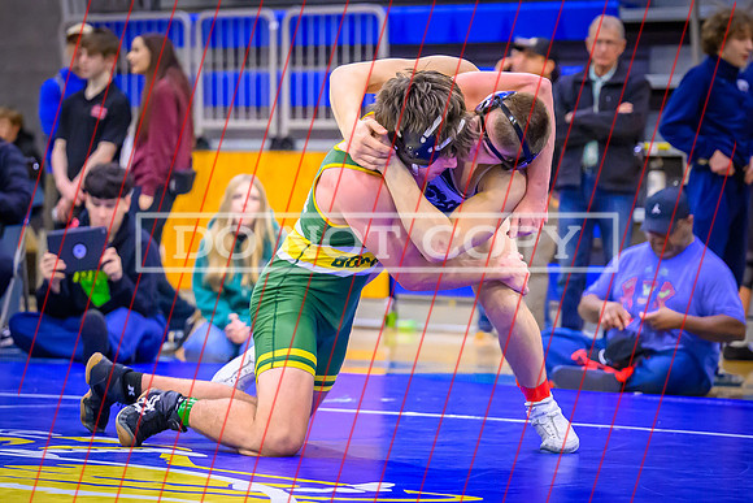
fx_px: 3351
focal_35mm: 160
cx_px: 352
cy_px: 278
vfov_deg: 8.6
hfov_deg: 12.8
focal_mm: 92
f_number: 2.8
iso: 6400
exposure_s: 1/640
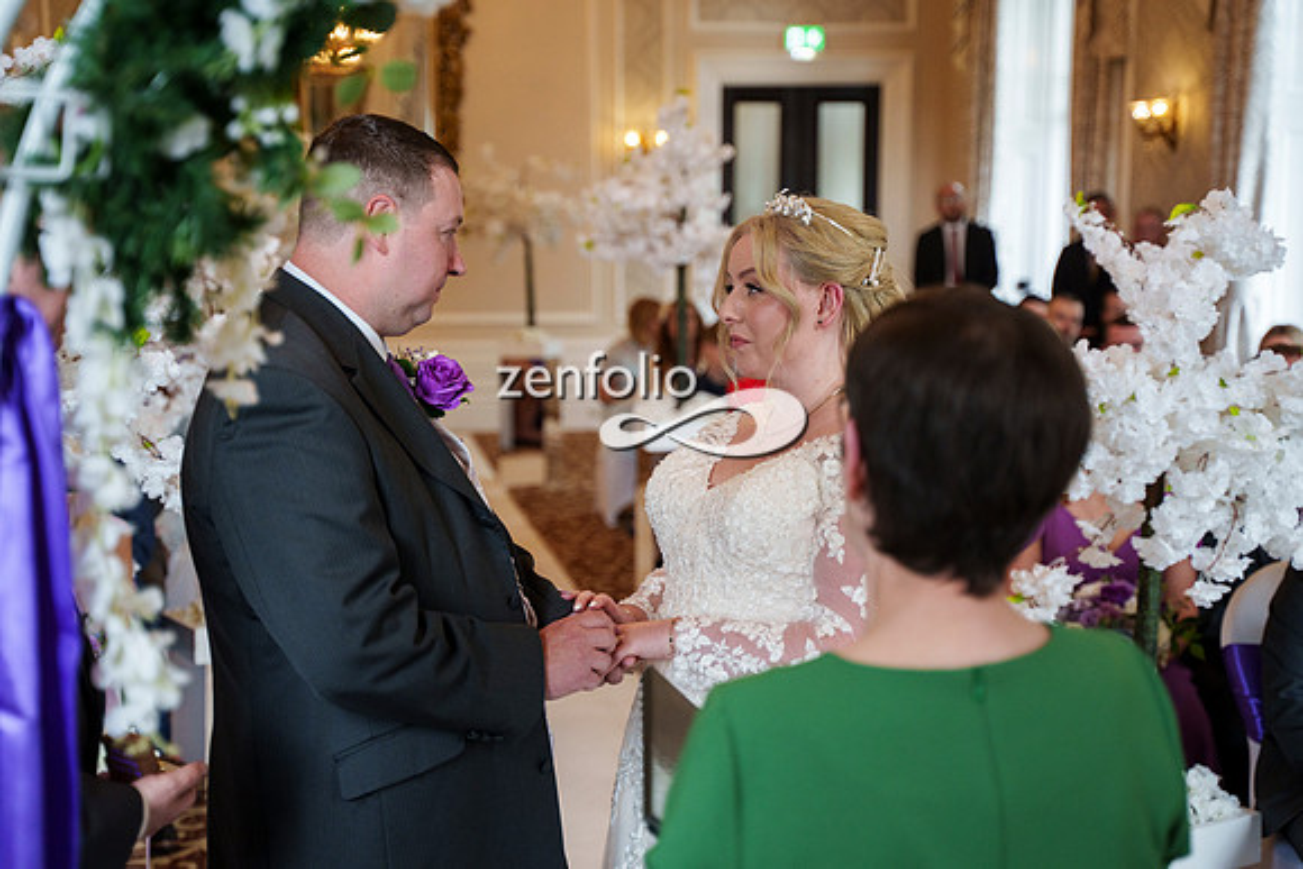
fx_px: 2027
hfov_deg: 35.6
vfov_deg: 24.2
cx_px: 652
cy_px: 434
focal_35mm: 56
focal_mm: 56
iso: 1600
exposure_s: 1/250
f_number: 2.8
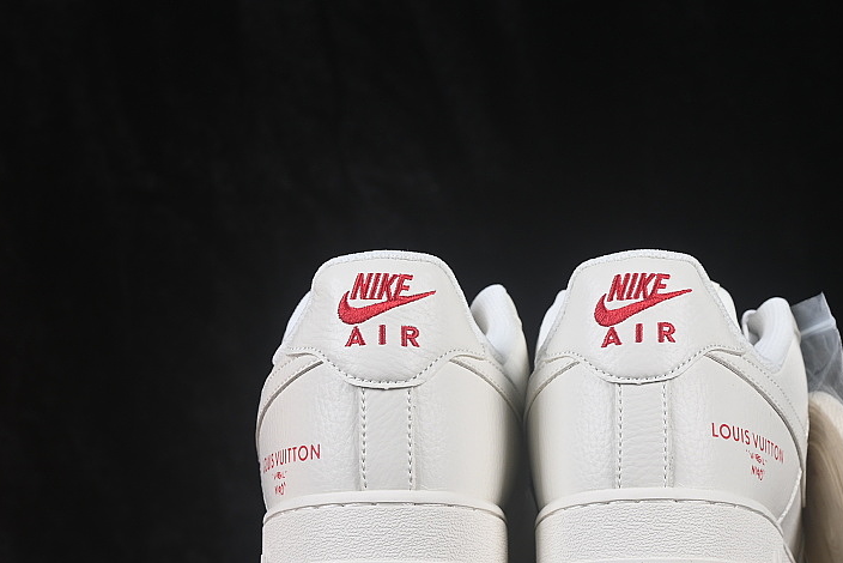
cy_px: 364
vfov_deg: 11.9
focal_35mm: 115
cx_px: 547
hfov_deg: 17.7
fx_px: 2694
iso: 160
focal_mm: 50
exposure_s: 1/80
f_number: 8
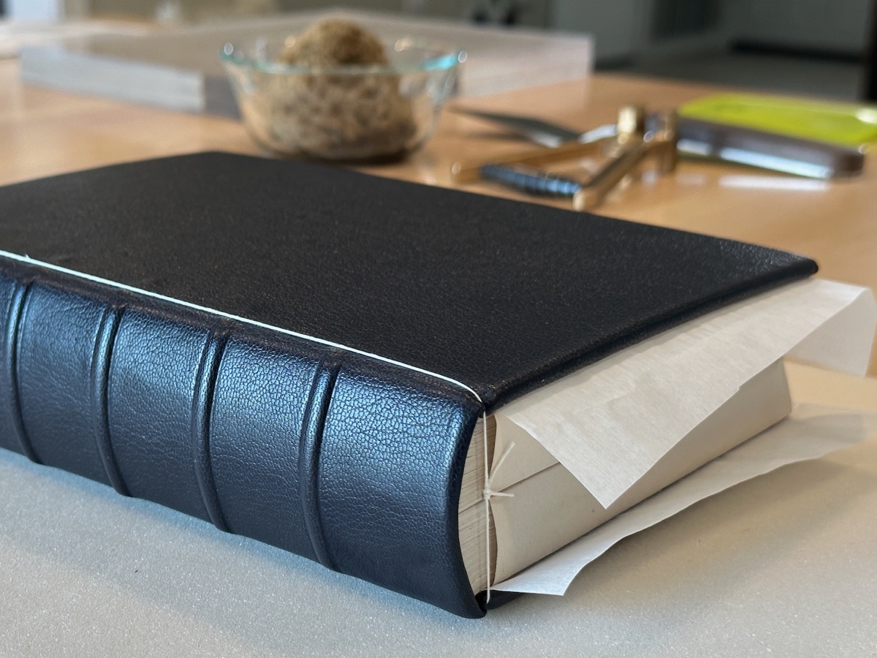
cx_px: 325
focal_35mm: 64
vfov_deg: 22.9
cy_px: 407
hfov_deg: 30.1
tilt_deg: -20.2
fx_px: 1621
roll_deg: -0.9
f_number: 1.78
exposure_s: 1/120
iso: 80
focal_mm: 6.86
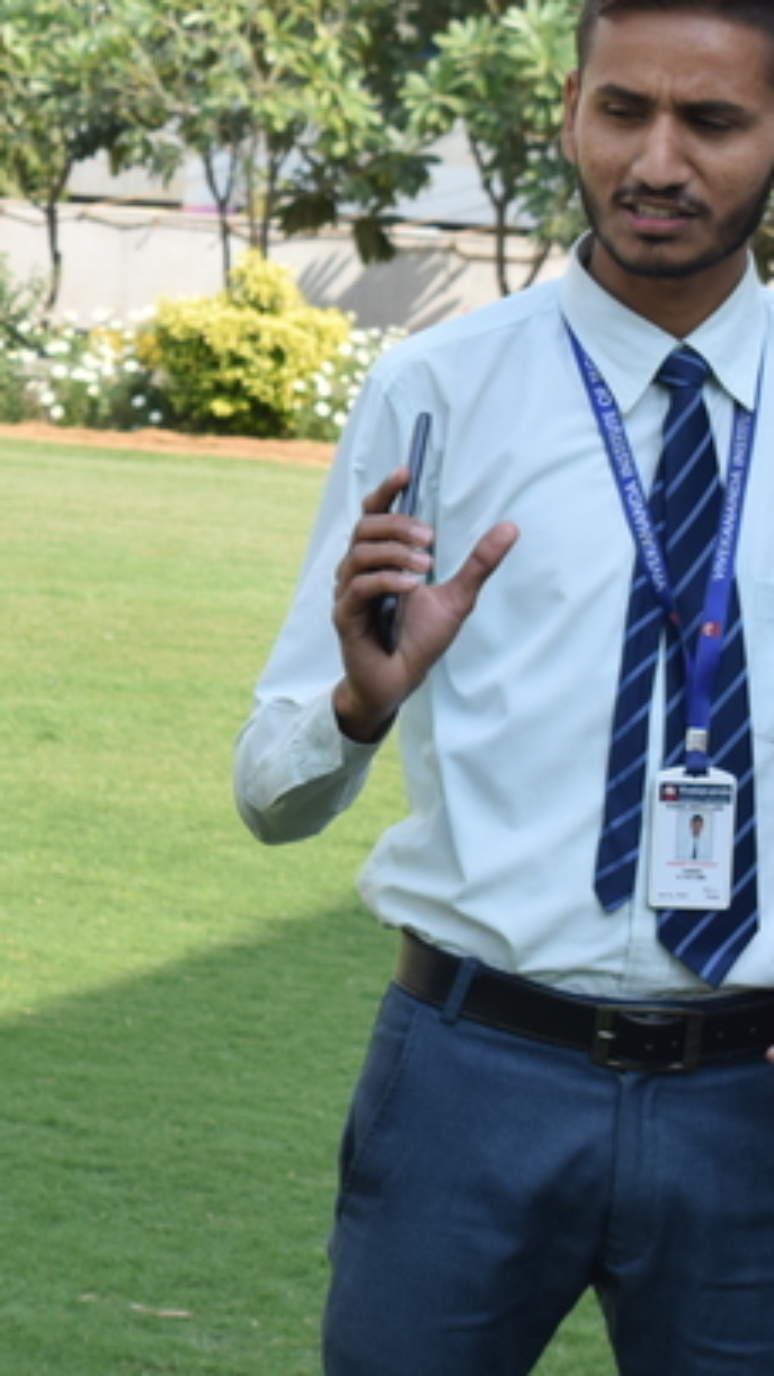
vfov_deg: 16.2
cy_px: 494
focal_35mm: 132
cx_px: -260
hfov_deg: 9.0
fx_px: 4815
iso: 200
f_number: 9
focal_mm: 38
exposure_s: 1/320
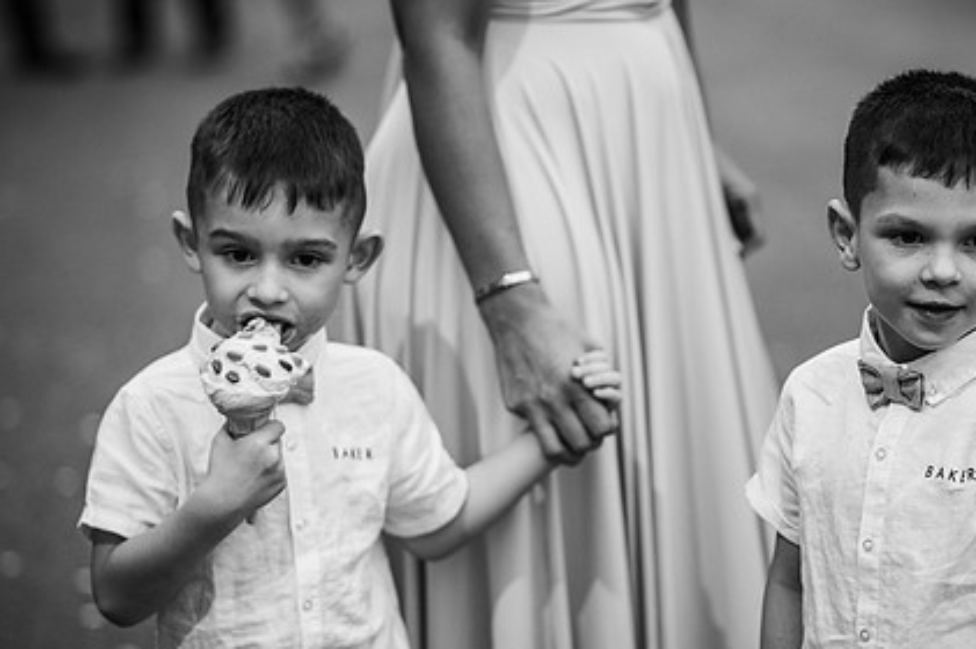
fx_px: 3169
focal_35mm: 117
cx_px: 607
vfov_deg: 11.7
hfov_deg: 17.5
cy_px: 371
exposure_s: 1/200
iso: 280
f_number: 1.8
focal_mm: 85
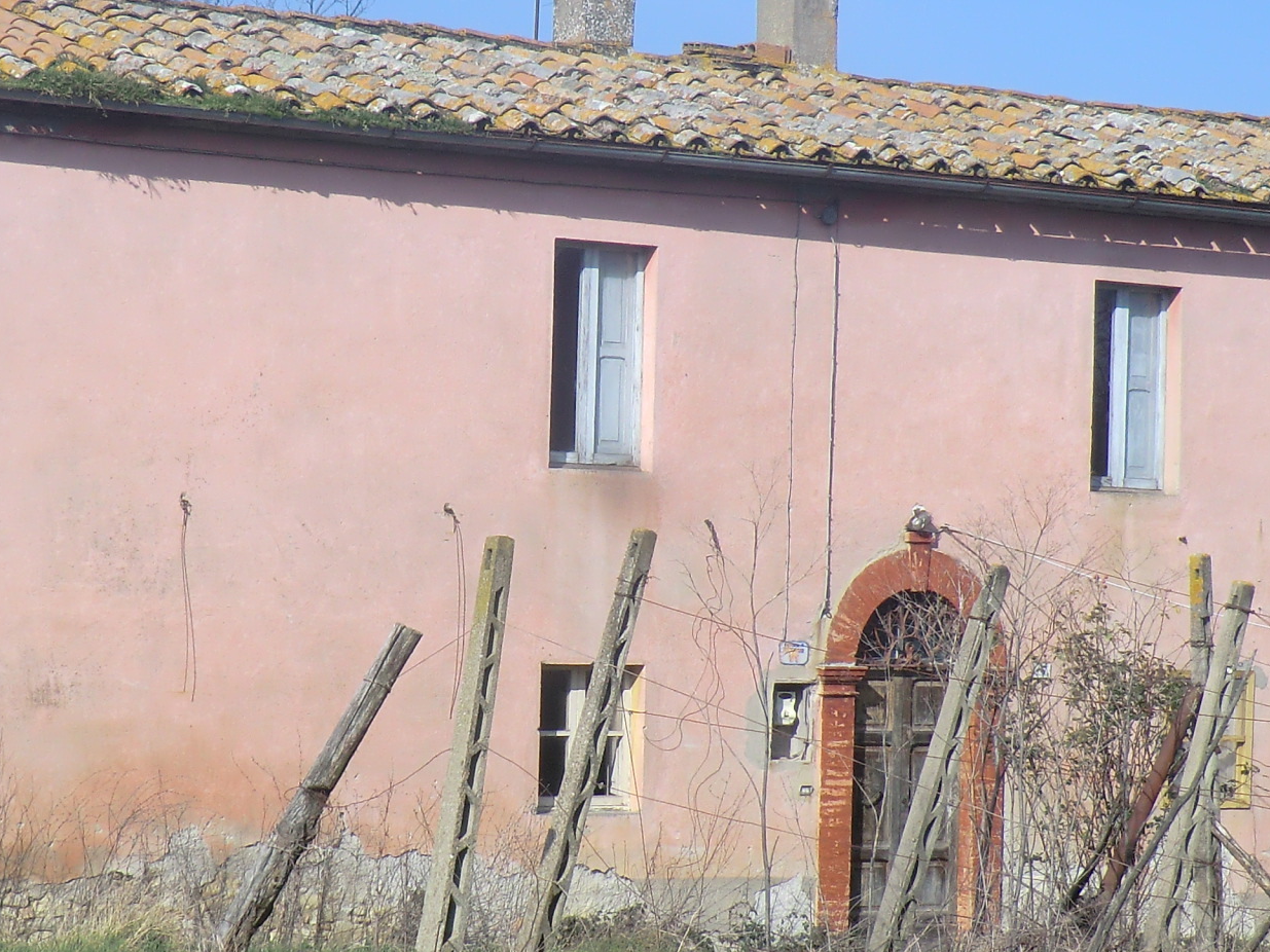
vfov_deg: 13.0
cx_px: 486
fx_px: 4182
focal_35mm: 114
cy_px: 551
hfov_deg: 17.2
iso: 64
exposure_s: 1/500
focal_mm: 9.8
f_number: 4.2
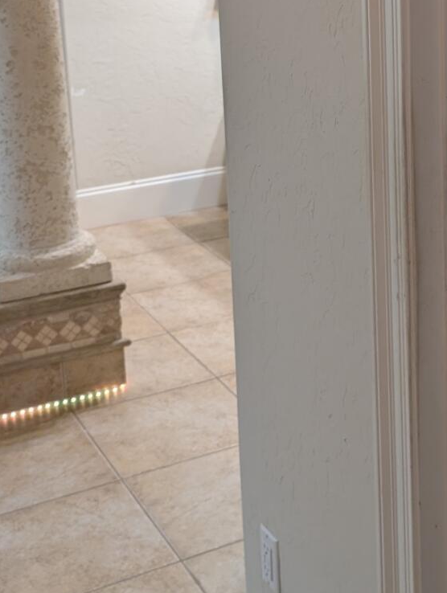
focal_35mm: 65
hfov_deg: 21.8
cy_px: 118
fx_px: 1116
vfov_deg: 29.1
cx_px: 449
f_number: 1.68
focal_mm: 6.9
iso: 87
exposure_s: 1/120
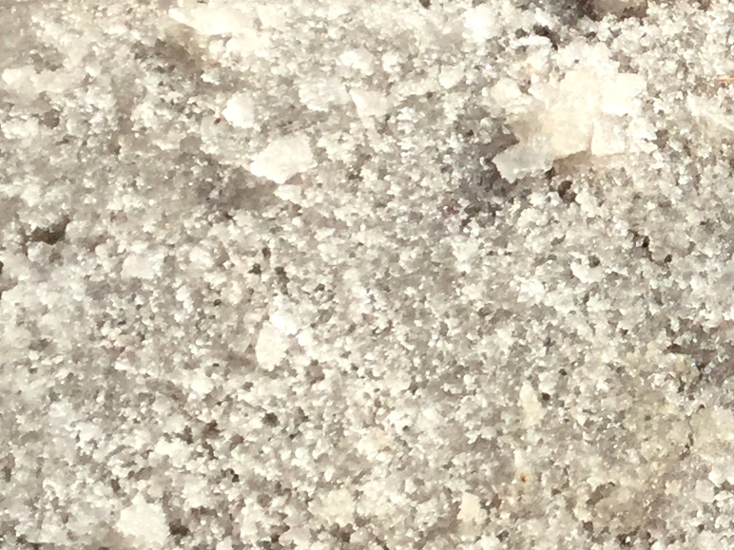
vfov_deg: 11.3
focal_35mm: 131
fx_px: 2778
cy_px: 90
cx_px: 1126
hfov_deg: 14.0
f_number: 2.4
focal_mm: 3.3
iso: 25
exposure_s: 1/916
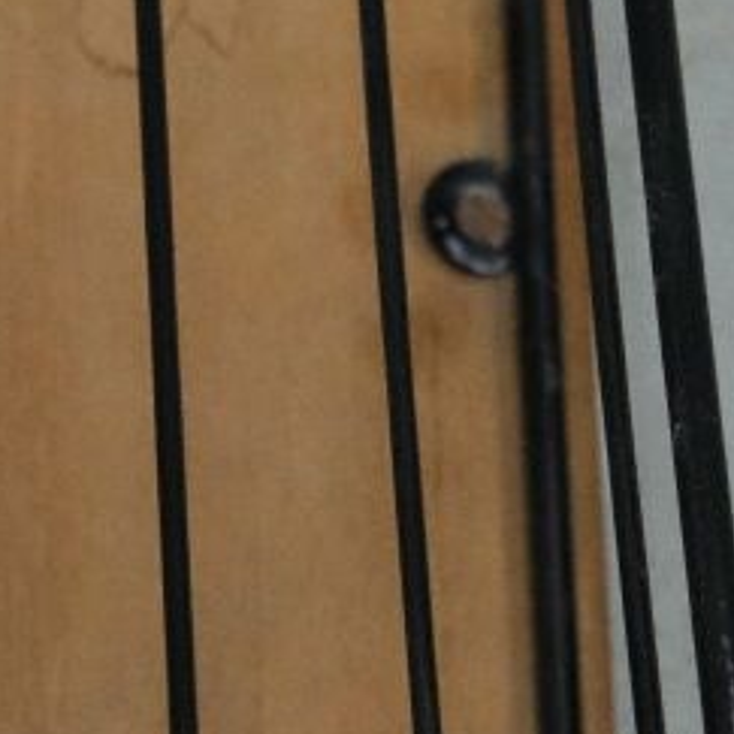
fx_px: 5758
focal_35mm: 240
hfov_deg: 7.2
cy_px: 586
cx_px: -317
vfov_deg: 7.3
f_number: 4
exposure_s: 1/52
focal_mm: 35.8
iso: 5000
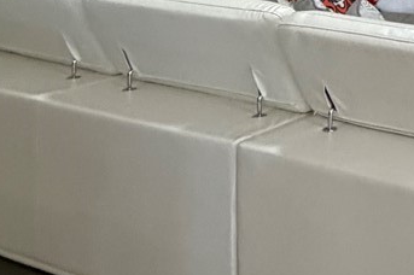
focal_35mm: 68
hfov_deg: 21.5
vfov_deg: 18.2
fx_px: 781
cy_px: -113
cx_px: 710
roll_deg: -2.0
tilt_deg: -1.9
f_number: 2.2
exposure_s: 1/60
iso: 320
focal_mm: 2.22
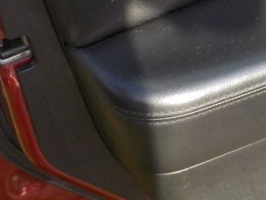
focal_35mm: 127
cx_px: 421
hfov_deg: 14.3
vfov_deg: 11.1
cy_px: -130
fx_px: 977
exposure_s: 1/250
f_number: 3.3
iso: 125
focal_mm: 4.1
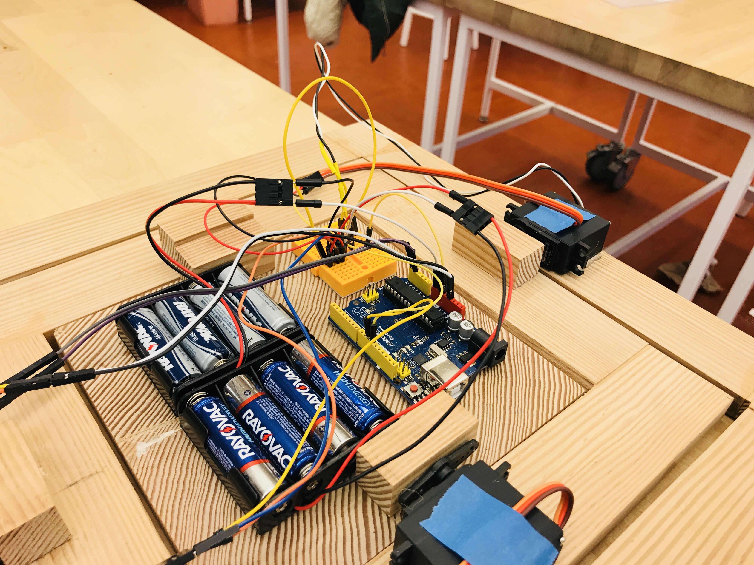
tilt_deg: -39.0
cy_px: 282
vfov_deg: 49.7
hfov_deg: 63.4
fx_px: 610
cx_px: 377
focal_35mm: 28
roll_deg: -3.0
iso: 20
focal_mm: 3.99
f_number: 1.8
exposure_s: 1/40
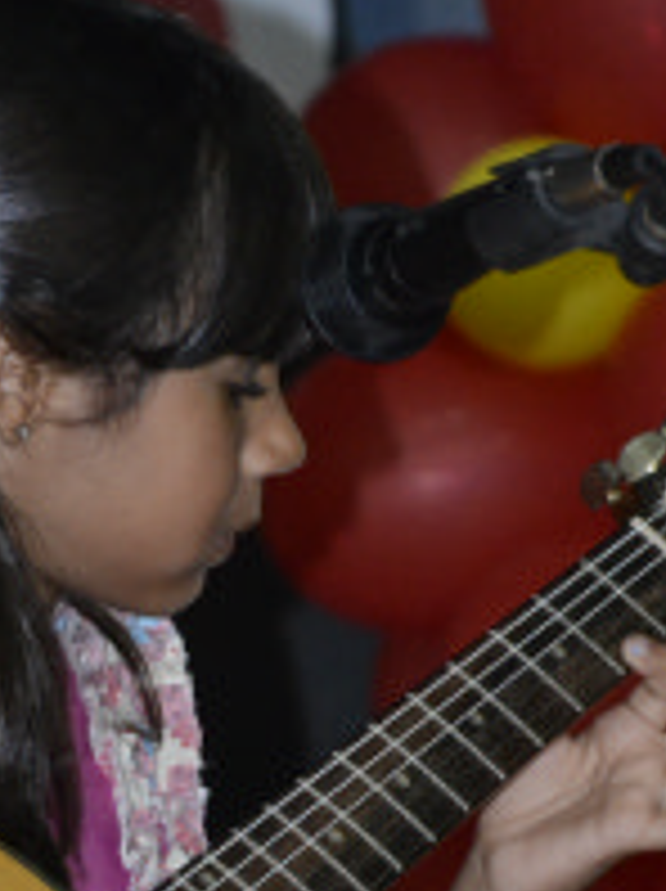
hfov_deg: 3.6
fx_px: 10489
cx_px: 115
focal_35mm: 408
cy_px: 684
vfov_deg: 4.9
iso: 3200
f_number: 5.6
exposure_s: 1/60
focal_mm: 112
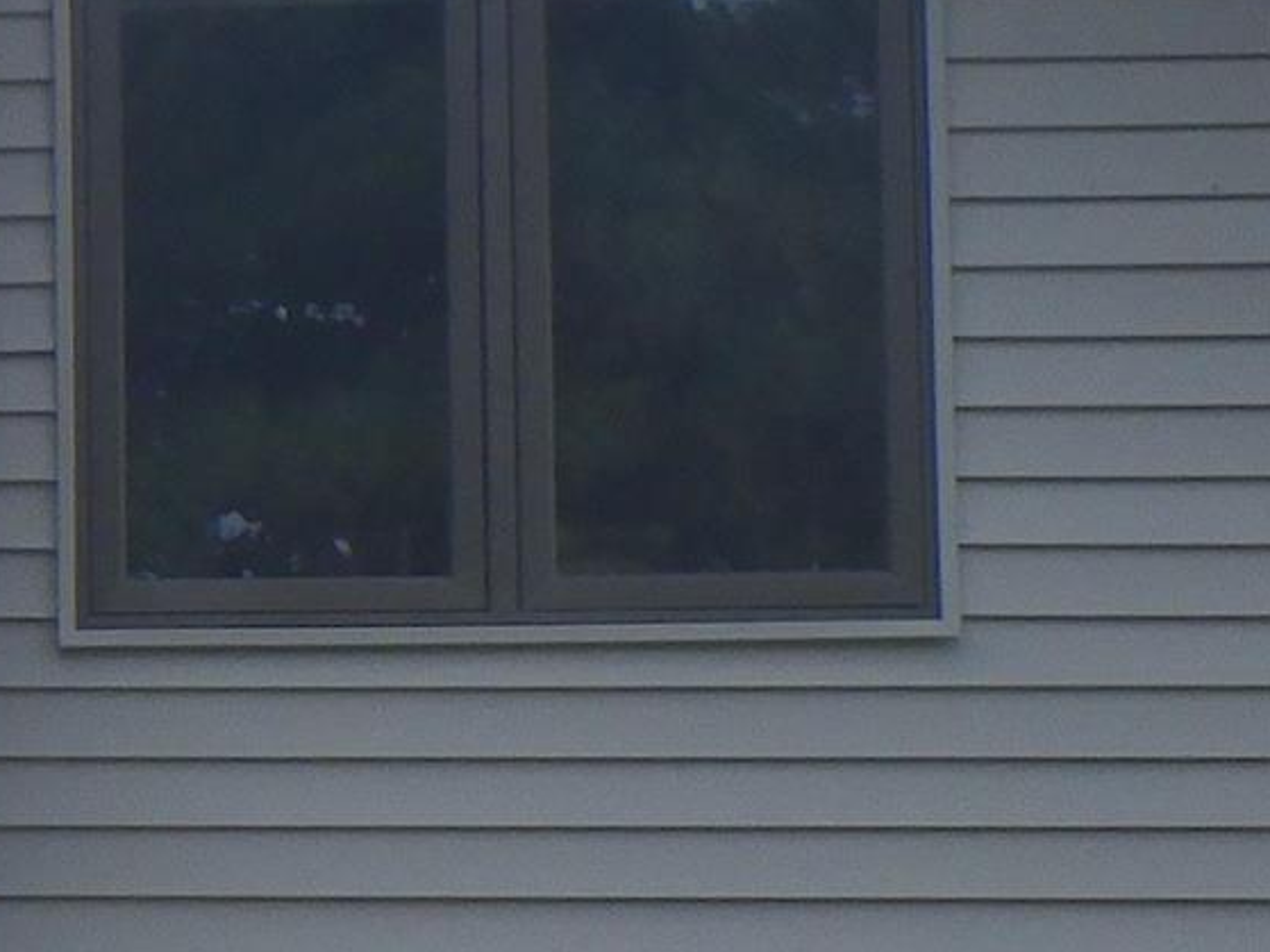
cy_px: 591
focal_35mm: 187
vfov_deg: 7.9
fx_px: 6859
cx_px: -902
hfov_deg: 10.1
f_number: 4.6
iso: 125
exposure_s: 1/400
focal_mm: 6.1
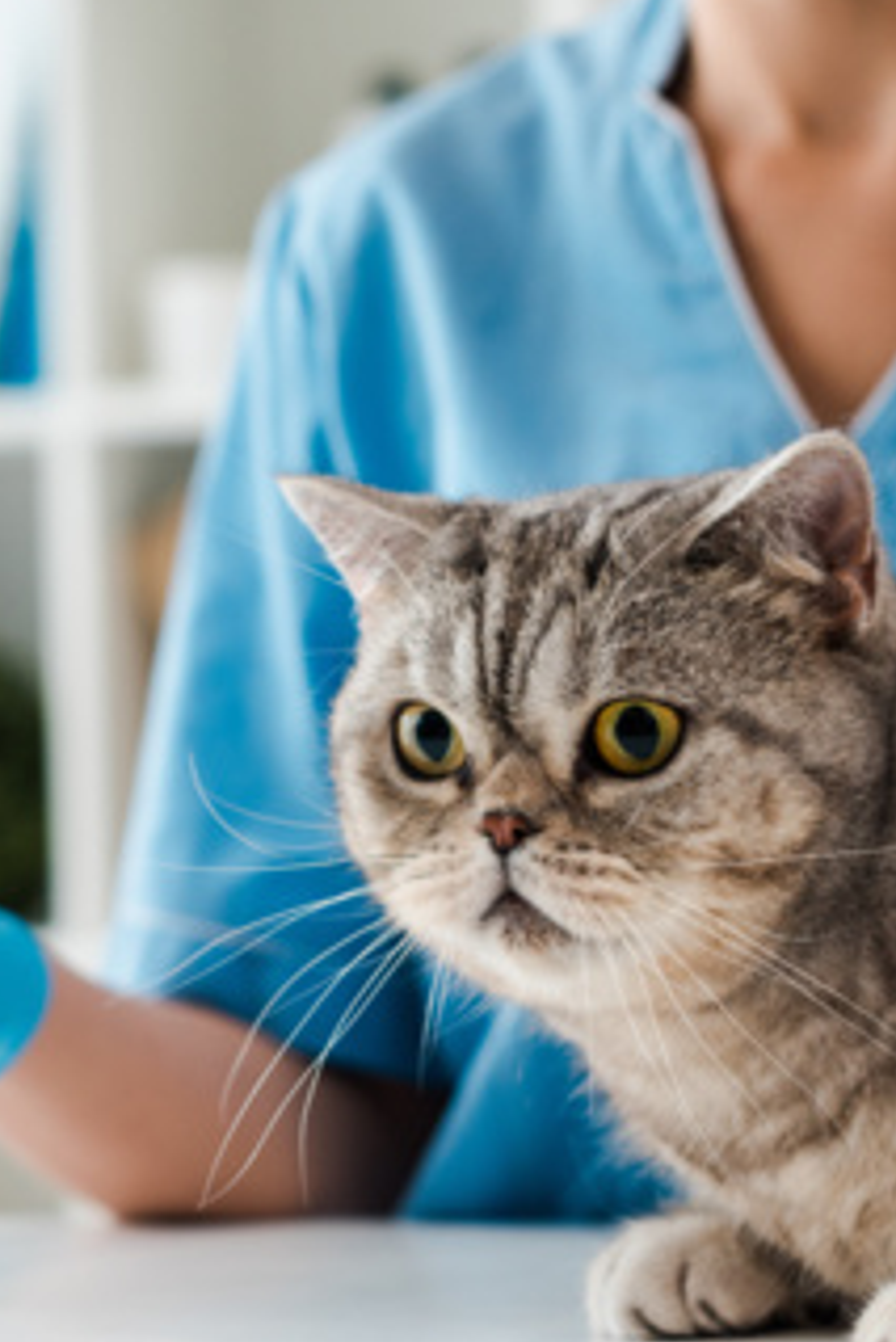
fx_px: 4139
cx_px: 305
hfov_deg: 12.3
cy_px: 568
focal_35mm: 111
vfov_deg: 18.4
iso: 250
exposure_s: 1/200
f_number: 3.5
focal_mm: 50
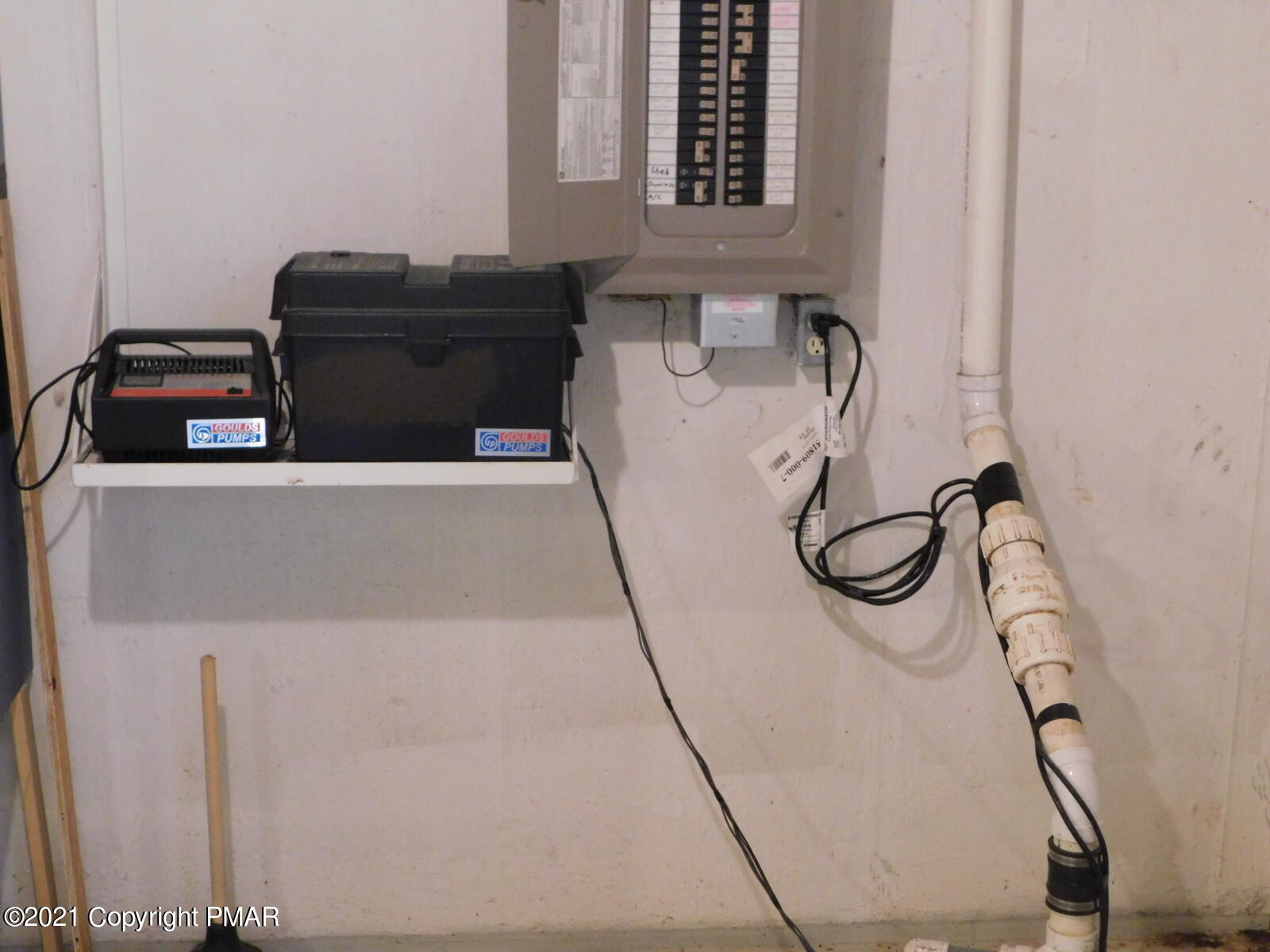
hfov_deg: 37.5
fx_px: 1871
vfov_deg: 28.6
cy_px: 476
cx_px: 635
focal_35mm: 51
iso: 720
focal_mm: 9
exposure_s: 1/8
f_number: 3.8
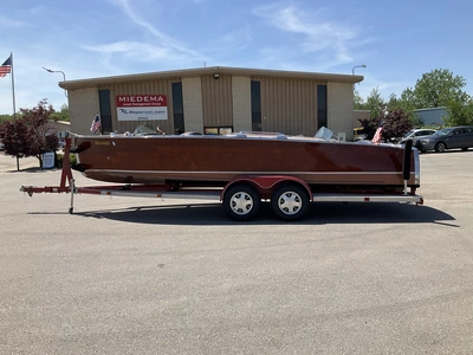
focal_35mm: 29
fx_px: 396
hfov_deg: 61.7
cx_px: 236
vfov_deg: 48.2
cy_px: 178
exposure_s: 1/2058
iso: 25
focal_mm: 3
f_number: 1.8
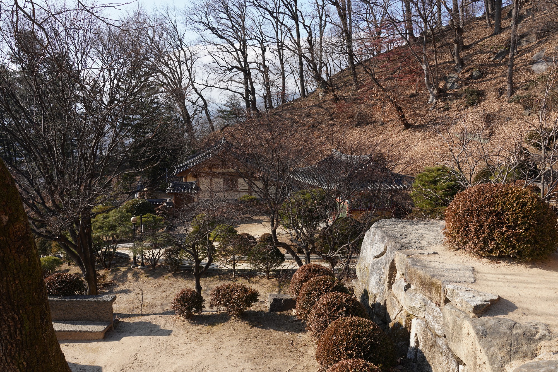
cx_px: 279
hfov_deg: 65.5
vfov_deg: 46.4
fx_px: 434
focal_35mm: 28
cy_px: 186
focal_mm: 28
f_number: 9
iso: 100
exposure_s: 1/100
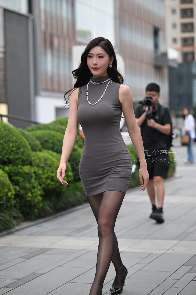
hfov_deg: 14.4
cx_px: 98
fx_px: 776
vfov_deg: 21.5
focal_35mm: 95
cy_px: 148
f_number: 3.2
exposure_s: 1/500
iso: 800
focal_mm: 95
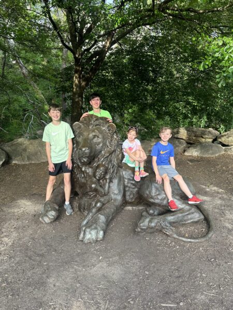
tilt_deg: -12.9
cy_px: 155
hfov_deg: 56.8
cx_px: 116
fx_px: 215
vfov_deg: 71.6
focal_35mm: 24
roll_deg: -1.7
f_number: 1.78
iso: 80
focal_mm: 6.86
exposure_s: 1/594
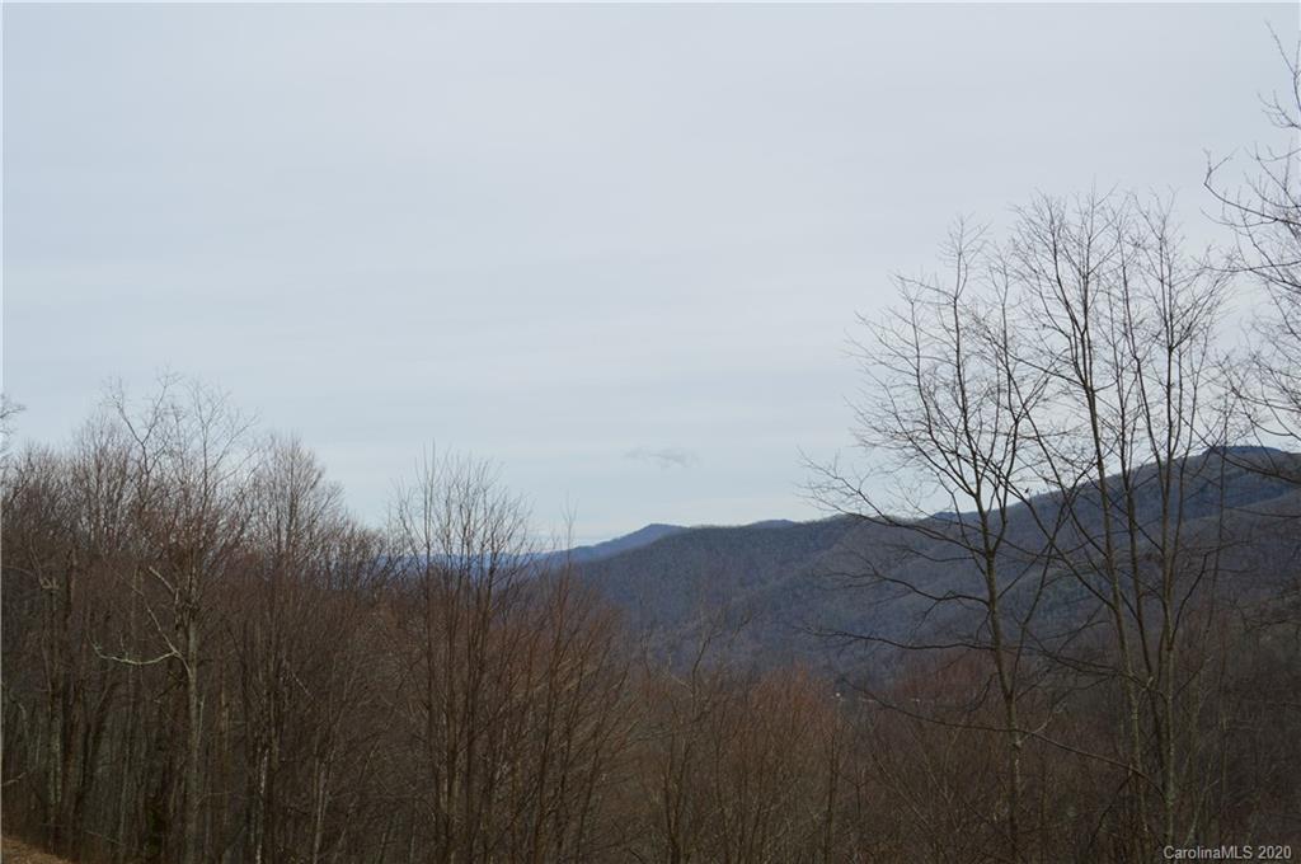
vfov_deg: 36.8
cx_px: 650
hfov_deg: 53.2
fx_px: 1299
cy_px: 432
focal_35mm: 36
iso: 100
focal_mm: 24
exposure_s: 1/250
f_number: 8
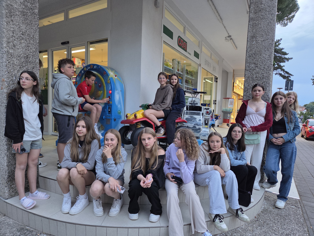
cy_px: 118
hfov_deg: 73.9
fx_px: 209
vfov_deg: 58.9
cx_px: 157
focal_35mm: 23
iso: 200
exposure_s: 1/100
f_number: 1.8
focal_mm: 5.4
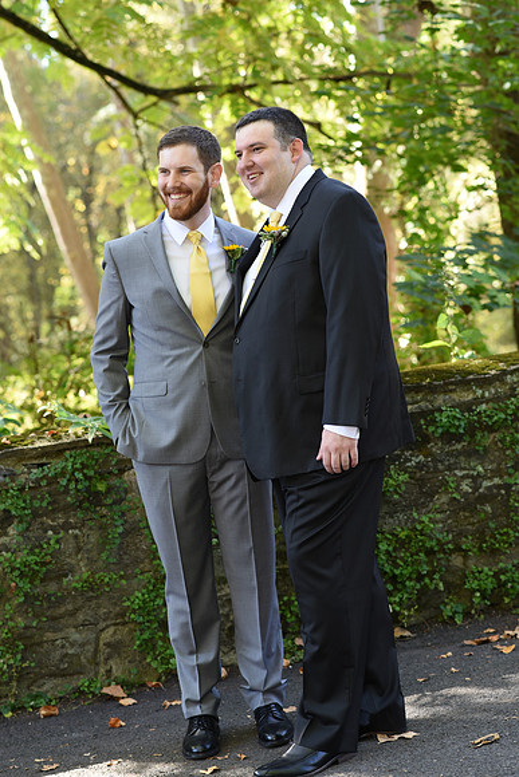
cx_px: 260
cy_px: 388
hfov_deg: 16.1
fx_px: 1837
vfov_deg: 23.9
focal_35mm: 85
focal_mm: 85
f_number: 4
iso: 500
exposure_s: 1/200
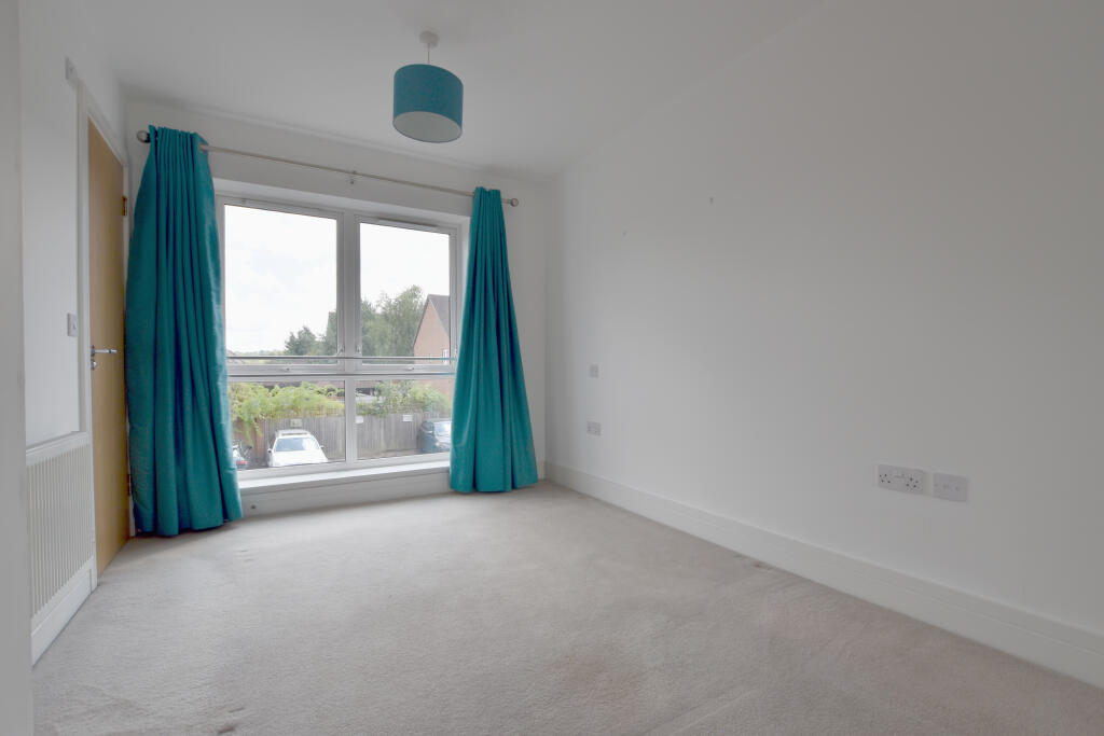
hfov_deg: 100.4
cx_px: 552
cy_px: 368
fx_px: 460
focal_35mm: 15
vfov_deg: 77.3
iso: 100
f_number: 6.3
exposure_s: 1/160
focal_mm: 10
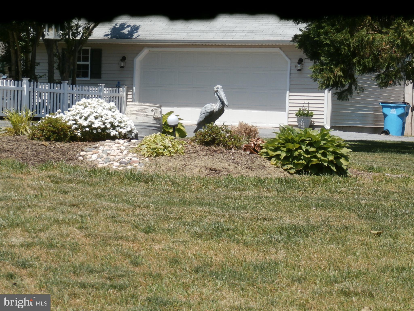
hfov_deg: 22.0
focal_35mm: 89
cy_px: 156
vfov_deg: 16.6
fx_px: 1064
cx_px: 207
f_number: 4.7
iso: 100
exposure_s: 1/640
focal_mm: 15.79
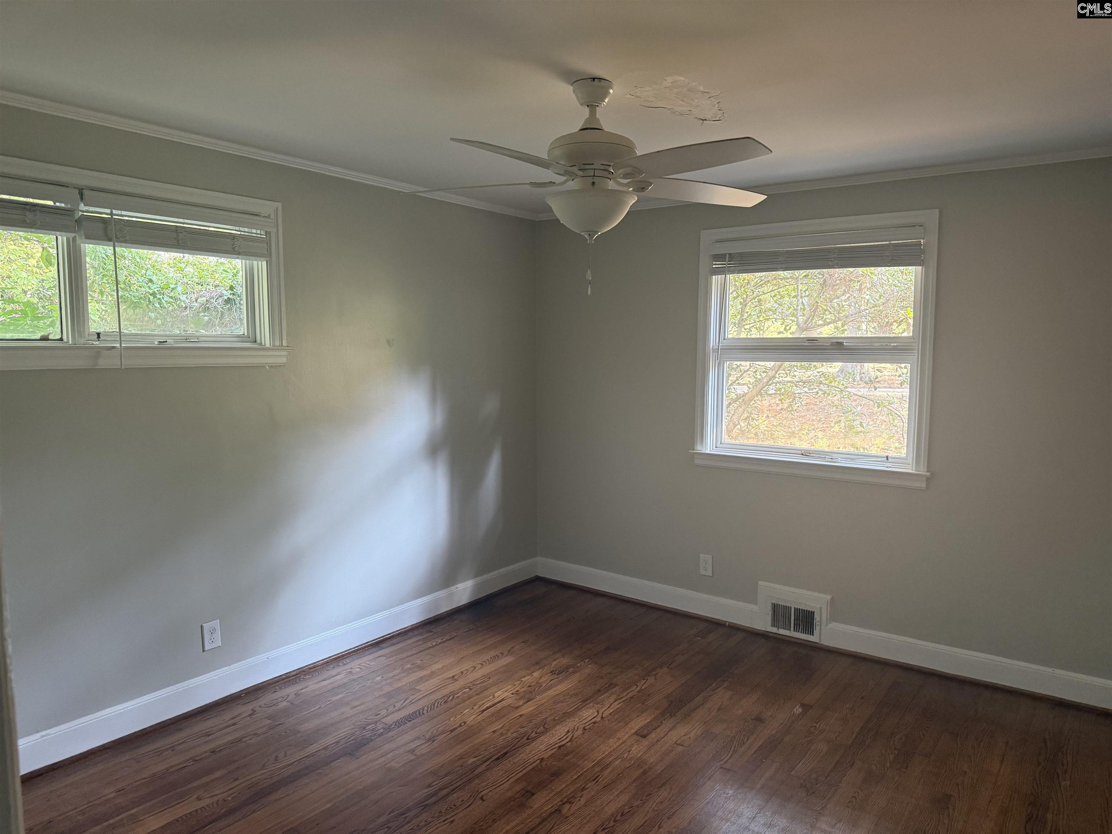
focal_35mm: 24
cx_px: 556
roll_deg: -0.7
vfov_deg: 56.8
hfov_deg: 71.6
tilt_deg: -5.7
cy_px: 417
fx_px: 771
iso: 250
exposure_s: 1/48
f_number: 1.78
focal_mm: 6.76
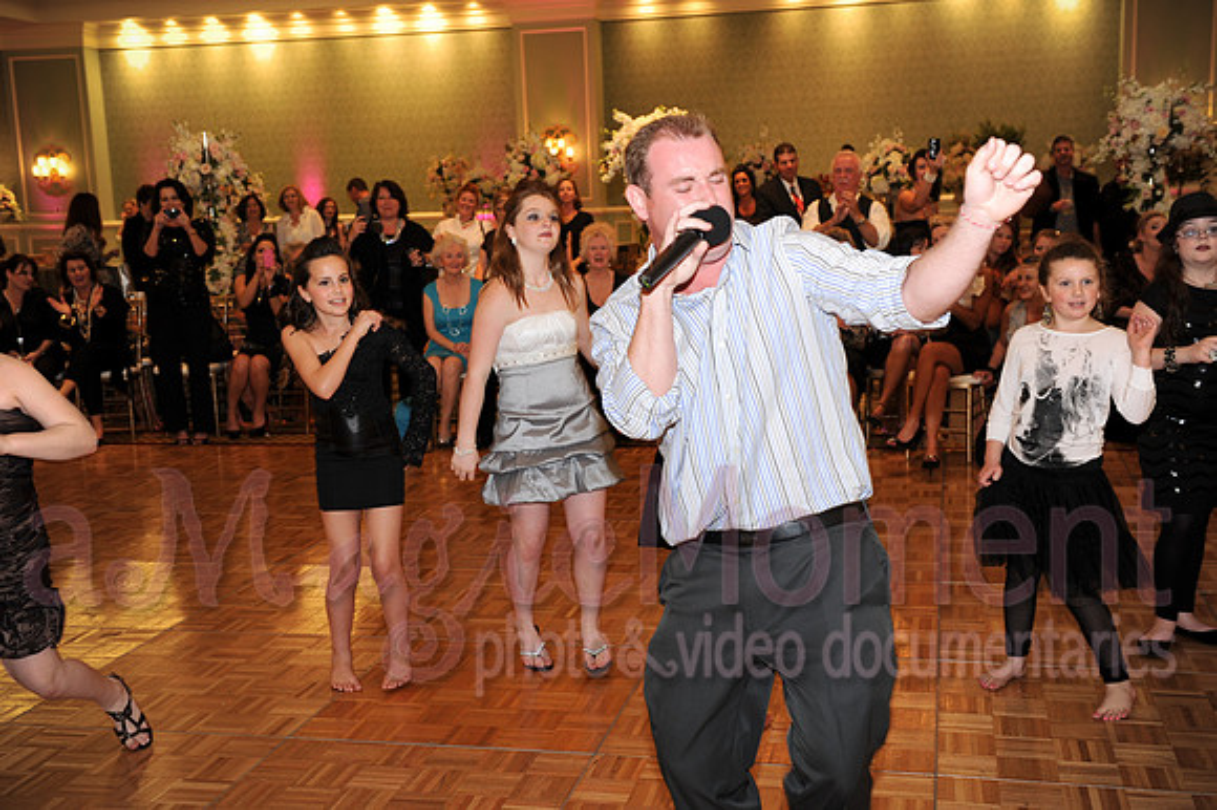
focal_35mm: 44
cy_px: 405
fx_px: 1487
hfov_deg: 44.5
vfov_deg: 30.5
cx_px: 608
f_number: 4
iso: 640
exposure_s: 1/60
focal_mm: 44
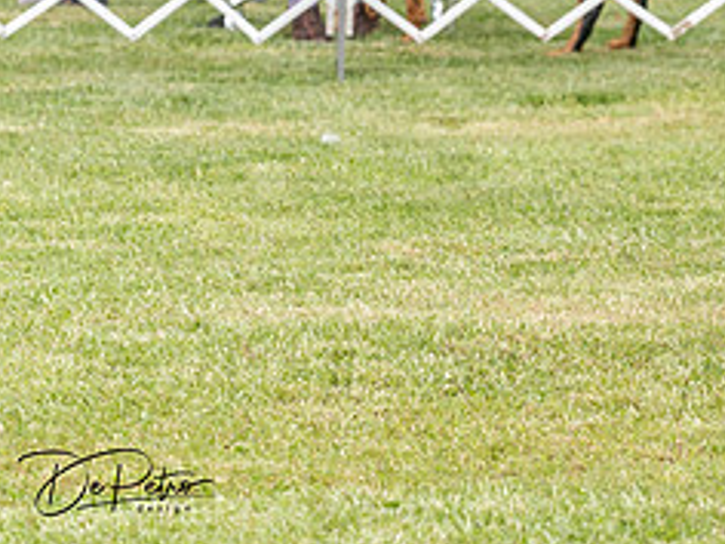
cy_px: -120
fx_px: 7645
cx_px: 888
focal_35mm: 365
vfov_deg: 4.1
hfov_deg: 5.4
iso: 500
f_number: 4.5
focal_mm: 129
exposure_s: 1/1250
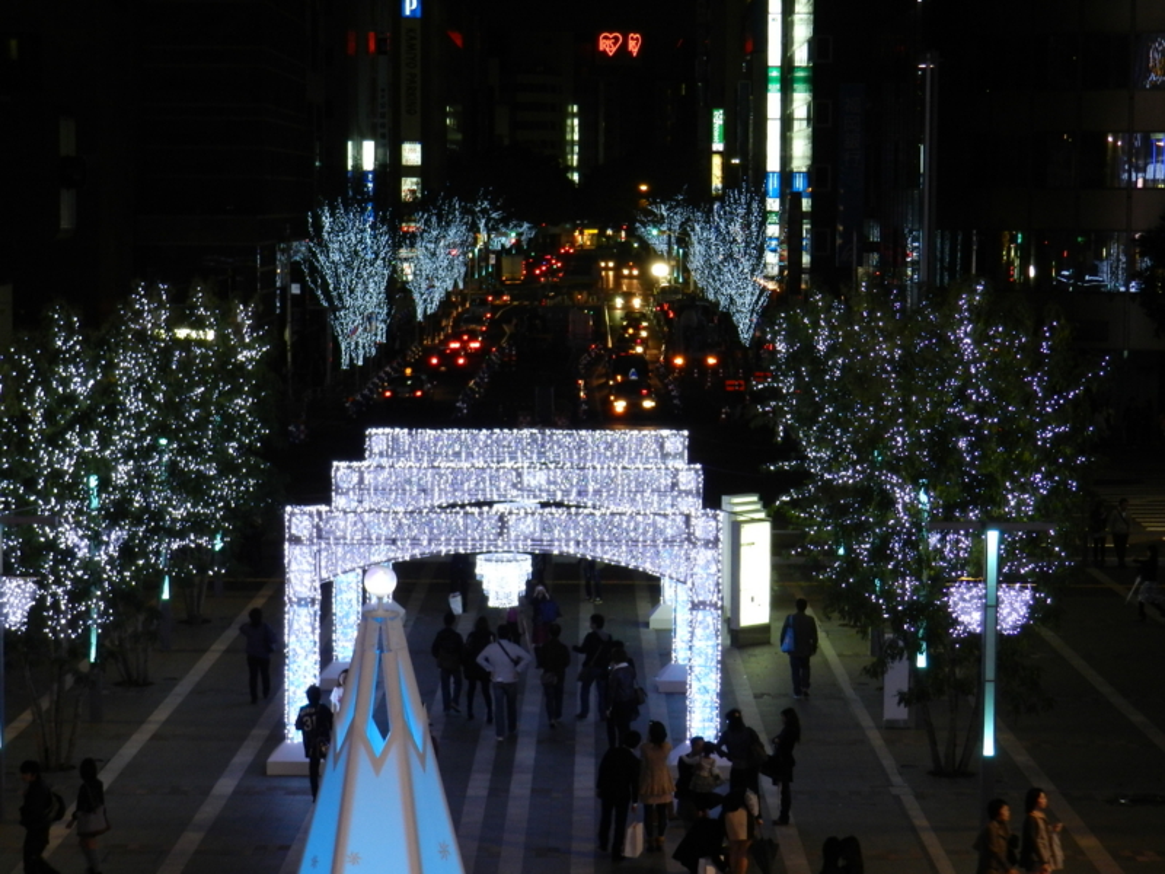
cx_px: 582
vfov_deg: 17.6
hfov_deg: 23.3
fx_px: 2827
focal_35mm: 84
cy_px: 437
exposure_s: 1/25
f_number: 4.4
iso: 400
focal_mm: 14.9
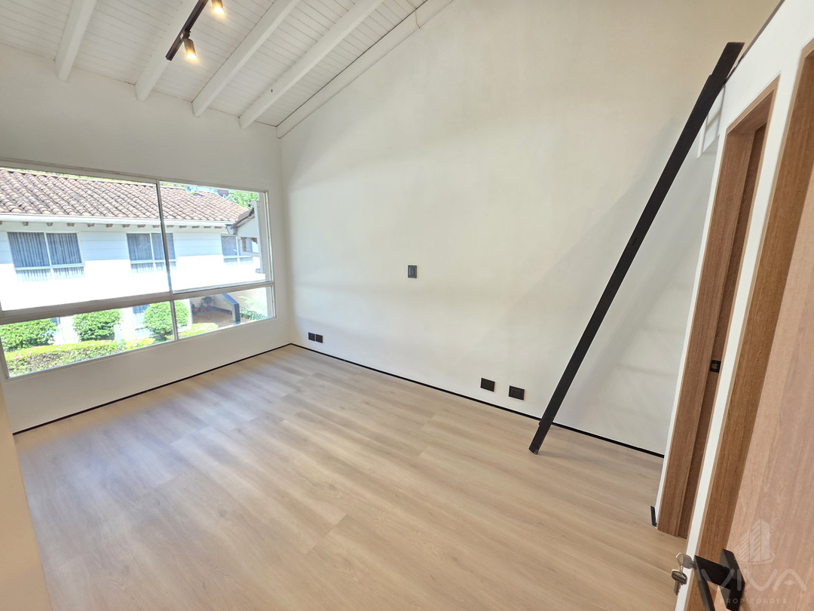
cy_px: 306
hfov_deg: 106.2
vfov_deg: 89.9
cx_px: 407
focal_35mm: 13
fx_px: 306
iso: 80
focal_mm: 2.2
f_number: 1.9
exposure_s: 1/40
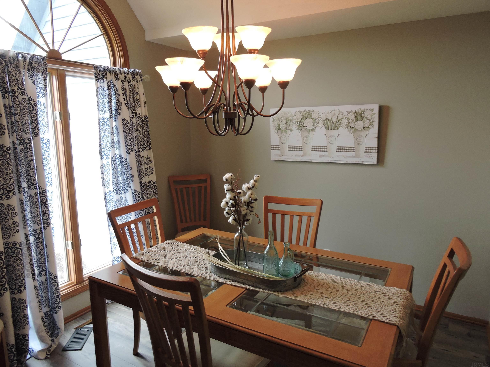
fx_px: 340
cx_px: 245
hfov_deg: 71.6
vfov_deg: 56.8
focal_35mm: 24
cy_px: 184
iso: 200
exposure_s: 1/30
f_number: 3.3
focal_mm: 4.3
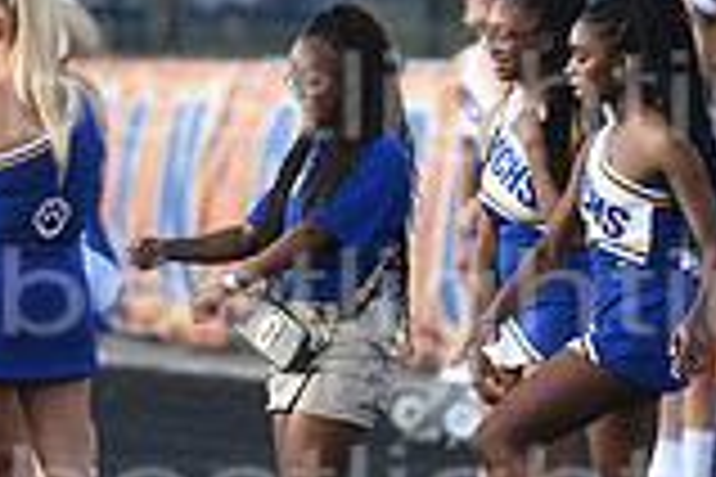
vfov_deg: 1.3
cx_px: 599
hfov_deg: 1.9
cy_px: 205
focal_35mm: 1098
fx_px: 21836
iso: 200
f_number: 4
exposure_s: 1/800
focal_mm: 200
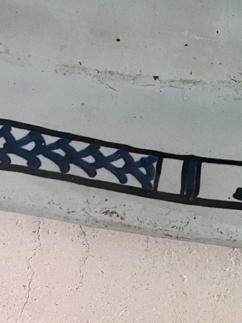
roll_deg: +1.4
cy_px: 117
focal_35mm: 70
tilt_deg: -11.1
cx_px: 285
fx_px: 653
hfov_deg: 19.8
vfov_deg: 27.7
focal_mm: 4.2
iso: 320
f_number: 1.6
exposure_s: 1/33
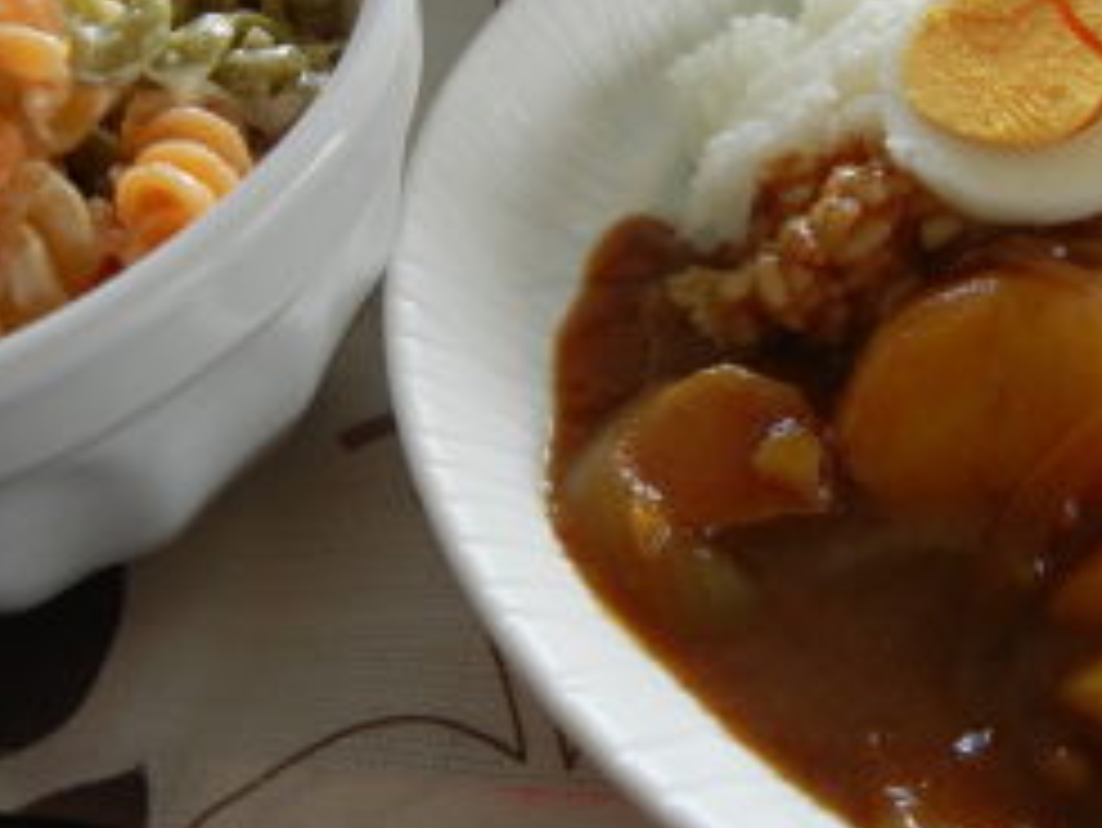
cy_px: 256
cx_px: 675
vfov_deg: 29.4
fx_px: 1561
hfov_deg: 38.7
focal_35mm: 49
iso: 160
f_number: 3.5
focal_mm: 5.4
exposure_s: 1/73.6
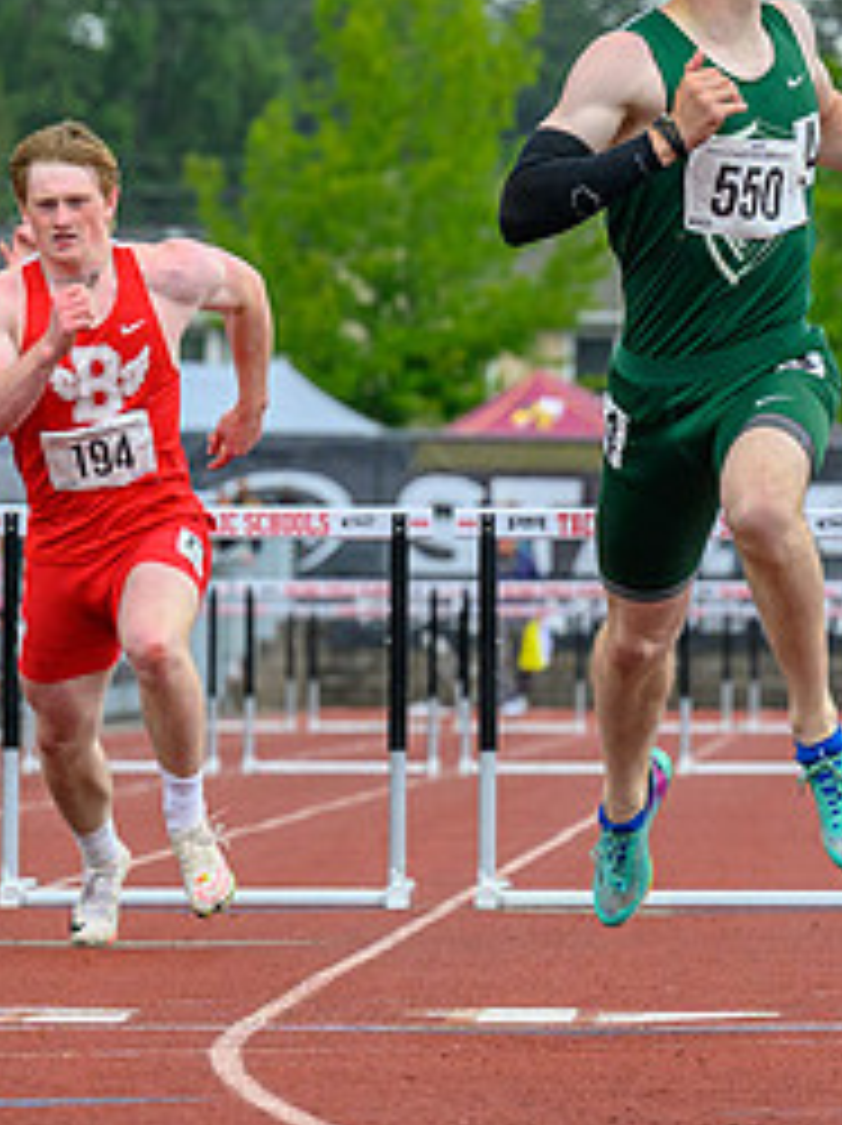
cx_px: 670
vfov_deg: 4.8
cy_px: 450
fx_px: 13515
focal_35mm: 416
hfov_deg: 3.6
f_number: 4.5
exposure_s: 1/1600
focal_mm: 115
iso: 320
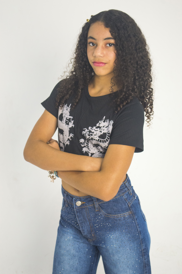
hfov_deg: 18.1
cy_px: 137
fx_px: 570
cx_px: 91
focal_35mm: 75
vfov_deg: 27.0
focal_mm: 50
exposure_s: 1/125
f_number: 5.6
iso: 3200
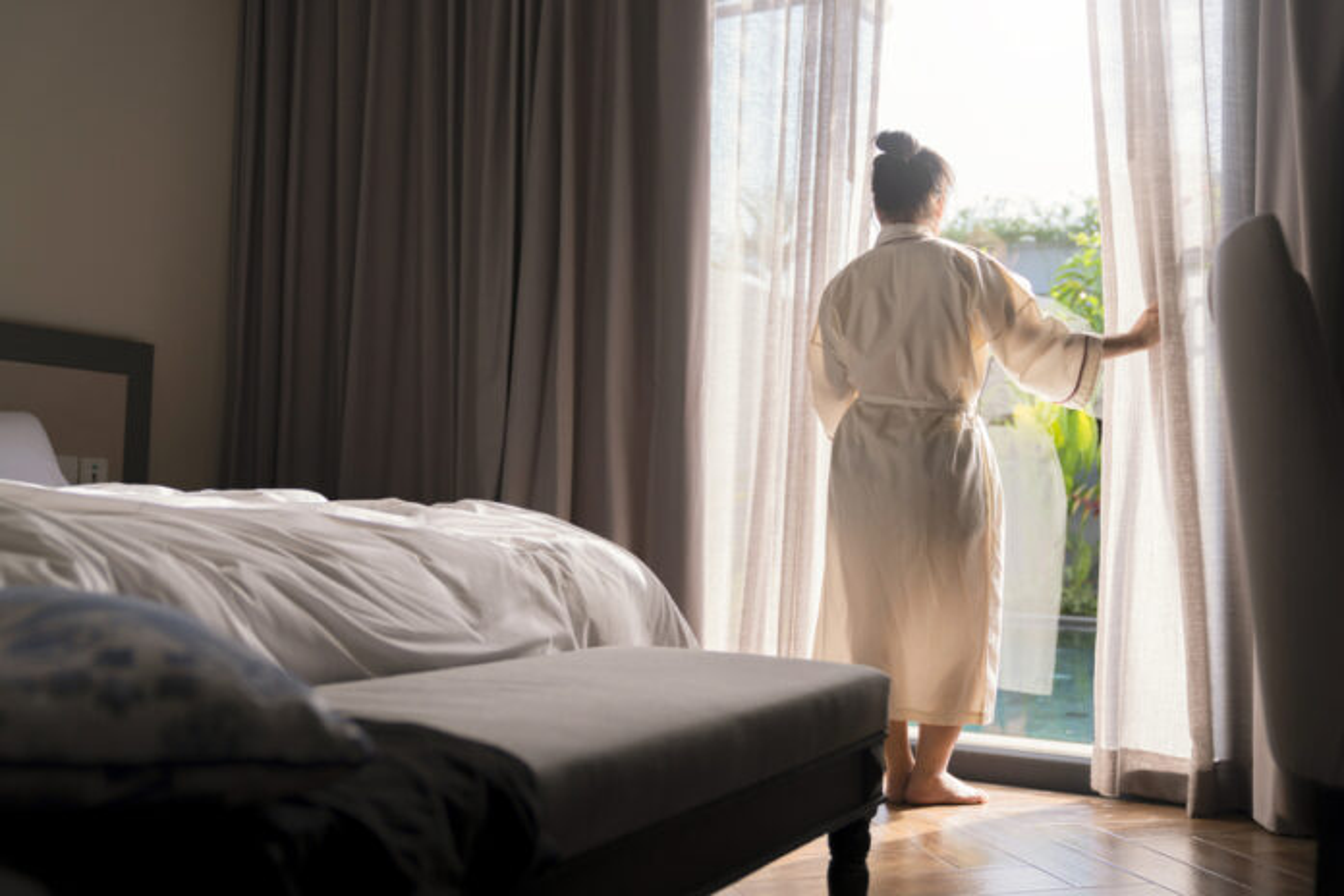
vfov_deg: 37.9
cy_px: 448
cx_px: 672
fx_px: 1307
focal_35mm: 35
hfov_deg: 54.4
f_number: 2.8
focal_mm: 35
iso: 400
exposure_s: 1/640
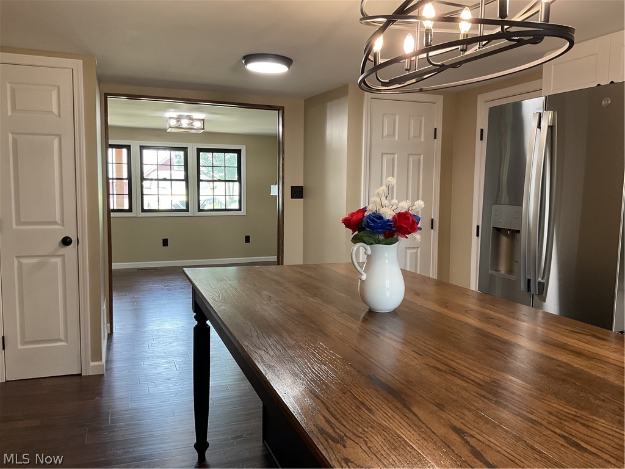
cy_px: 234
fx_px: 524
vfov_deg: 48.2
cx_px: 312
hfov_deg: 61.7
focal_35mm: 29
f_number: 1.8
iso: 64
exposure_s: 1/60
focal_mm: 3
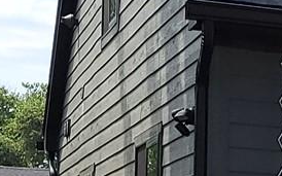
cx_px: 699
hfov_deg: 9.1
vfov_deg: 6.1
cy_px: 392
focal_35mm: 206
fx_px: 1583
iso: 40
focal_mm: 5.4
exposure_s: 1/1723
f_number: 1.8
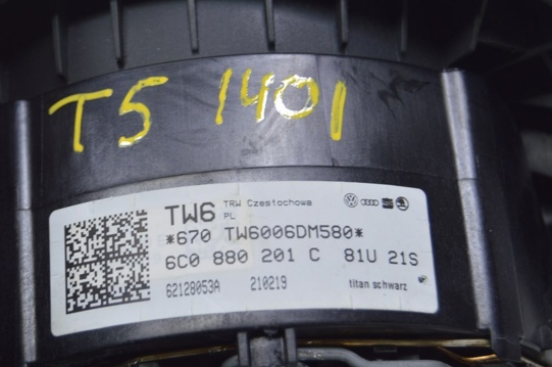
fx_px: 1494
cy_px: 151
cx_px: 238
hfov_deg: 20.9
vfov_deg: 14.0
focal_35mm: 98
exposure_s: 1/20
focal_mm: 55
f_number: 5.6
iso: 400
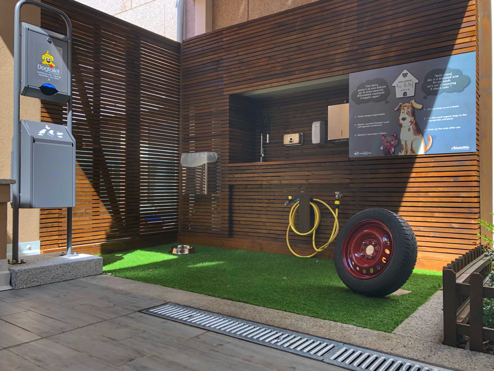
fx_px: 400
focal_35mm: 28
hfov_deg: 63.4
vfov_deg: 49.7
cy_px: 186
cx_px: 247
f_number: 1.8
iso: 20
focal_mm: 3.99
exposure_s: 1/206
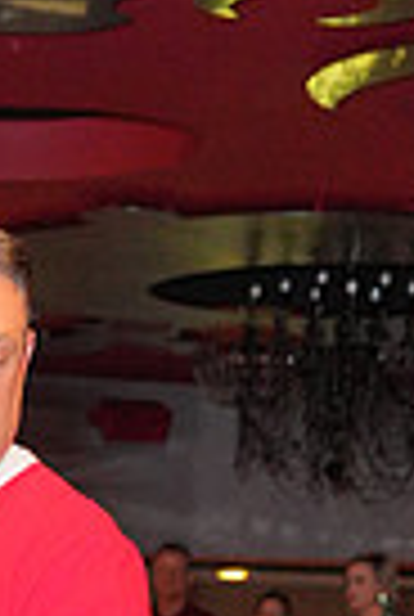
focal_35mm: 148
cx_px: -304
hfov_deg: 9.0
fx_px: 2540
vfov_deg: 12.9
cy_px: 1012
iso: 4000
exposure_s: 1/200
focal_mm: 35
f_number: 4
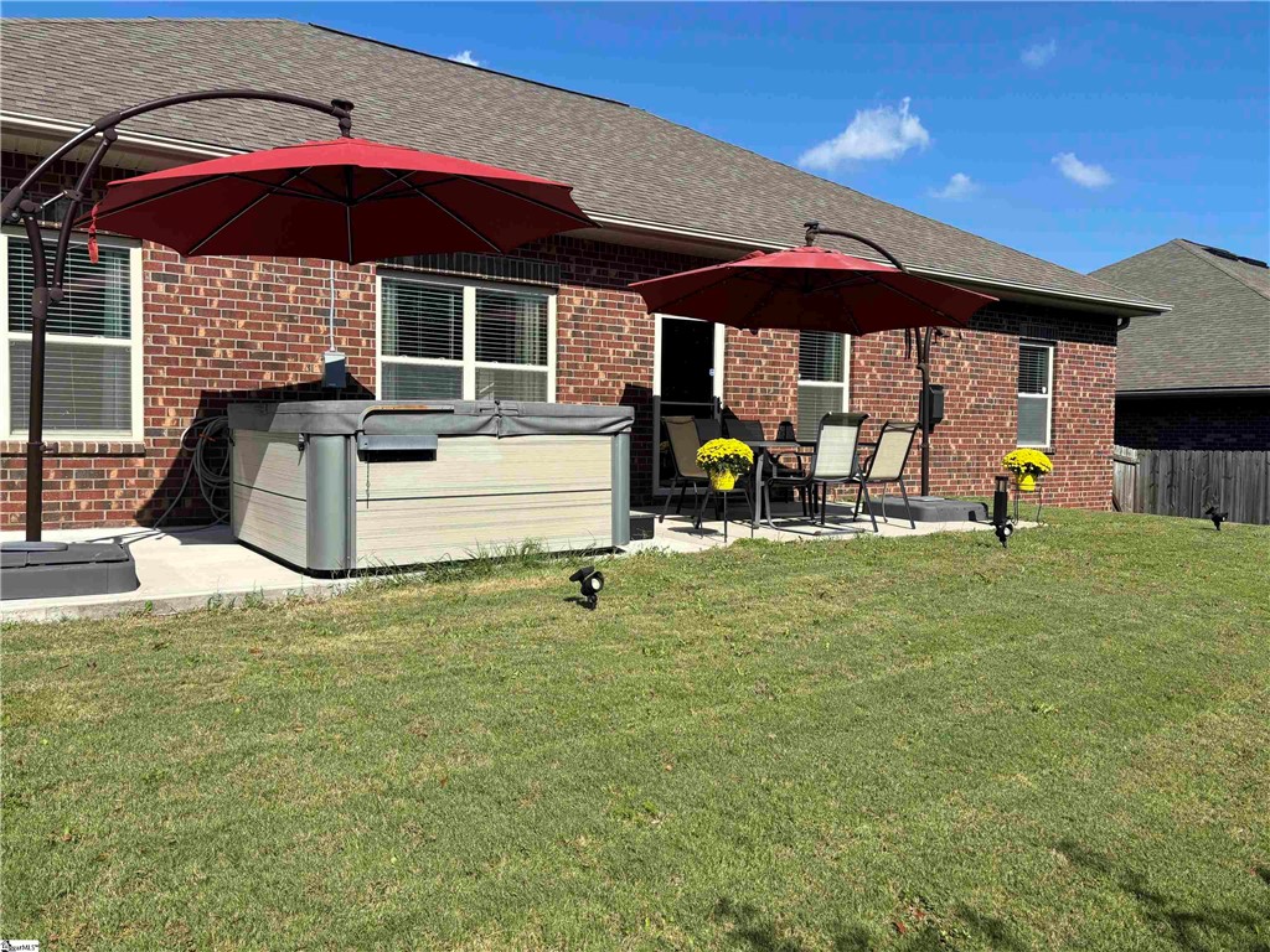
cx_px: 635
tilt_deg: -1.8
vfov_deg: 53.1
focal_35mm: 26
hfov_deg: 67.3
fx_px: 954
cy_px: 476
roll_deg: -1.8
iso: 50
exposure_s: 1/3021
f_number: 1.6
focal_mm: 5.96
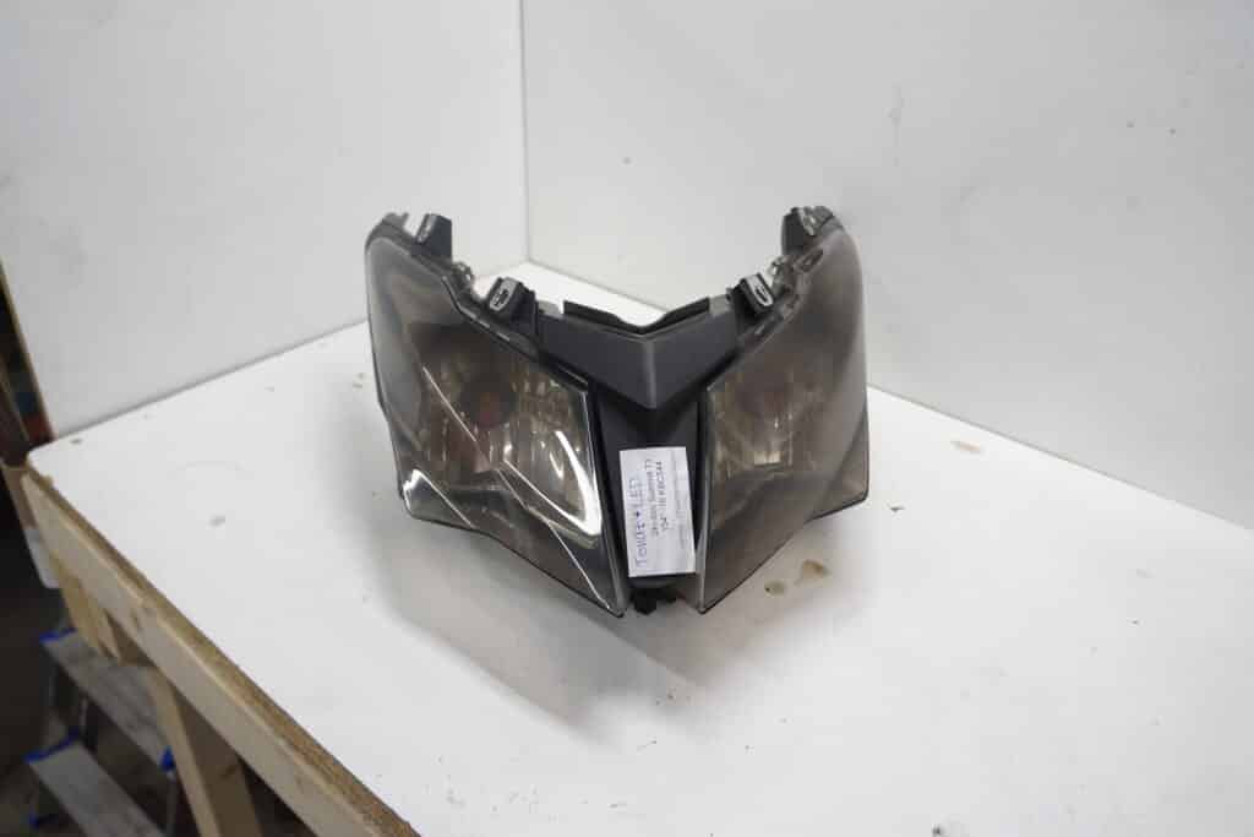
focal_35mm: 27
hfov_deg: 67.4
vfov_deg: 47.9
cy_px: 418
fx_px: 941
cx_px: 627
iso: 200
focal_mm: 18
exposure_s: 1/60
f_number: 4
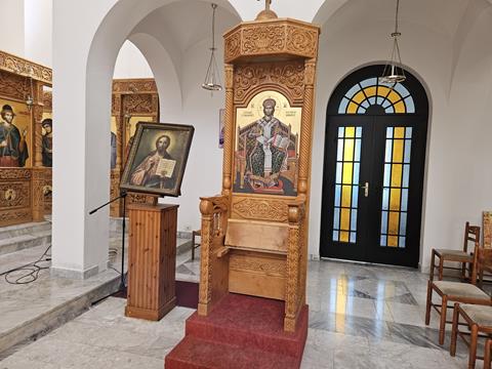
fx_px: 327
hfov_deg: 73.9
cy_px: 184
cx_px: 246
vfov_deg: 58.9
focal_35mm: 23
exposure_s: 1/100
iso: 160
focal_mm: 5.4
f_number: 1.8
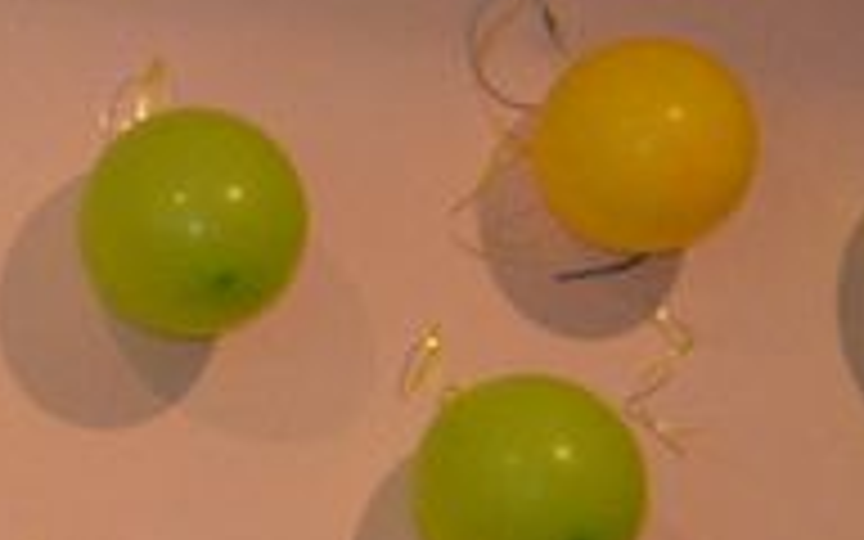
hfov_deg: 6.1
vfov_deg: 4.0
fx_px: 7323
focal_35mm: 311
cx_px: -1917
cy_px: 1865
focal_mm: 28
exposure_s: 1/250
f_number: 4
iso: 1000
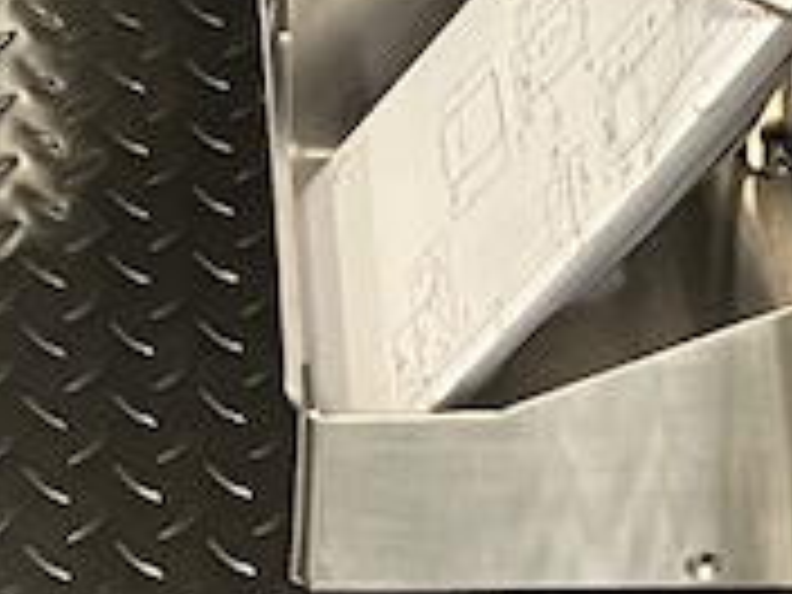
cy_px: -1508
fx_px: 4667
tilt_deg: -28.5
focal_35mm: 204
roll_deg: -0.2
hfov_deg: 9.7
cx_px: 86
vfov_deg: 6.3
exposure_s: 1/60
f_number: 1.8
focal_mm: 3.99
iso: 160
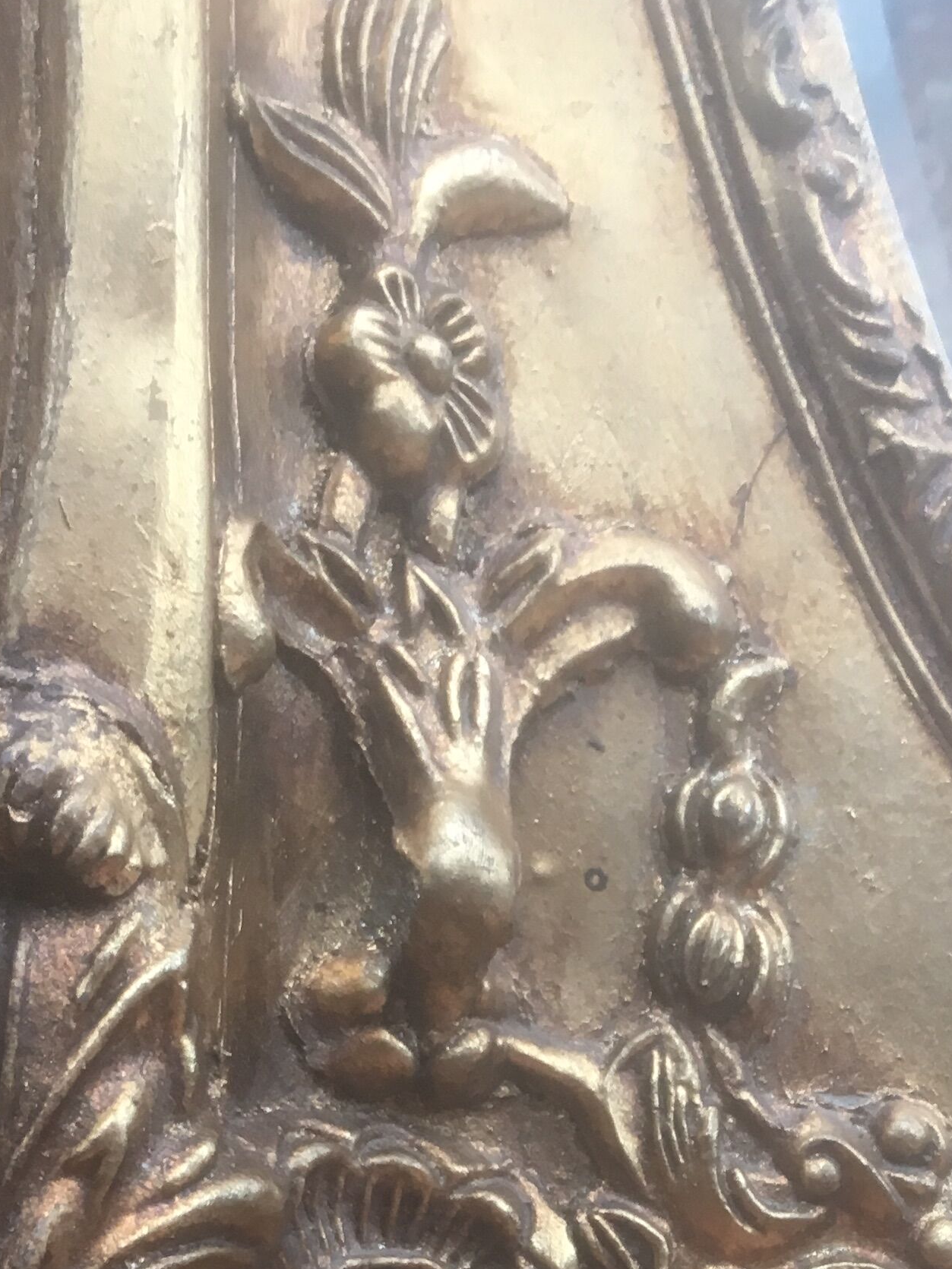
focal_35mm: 70
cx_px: 754
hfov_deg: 20.8
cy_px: 1394
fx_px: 2566
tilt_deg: -16.1
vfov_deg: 25.7
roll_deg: -1.9
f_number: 2.2
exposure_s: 1/33
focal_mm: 4.15
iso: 32
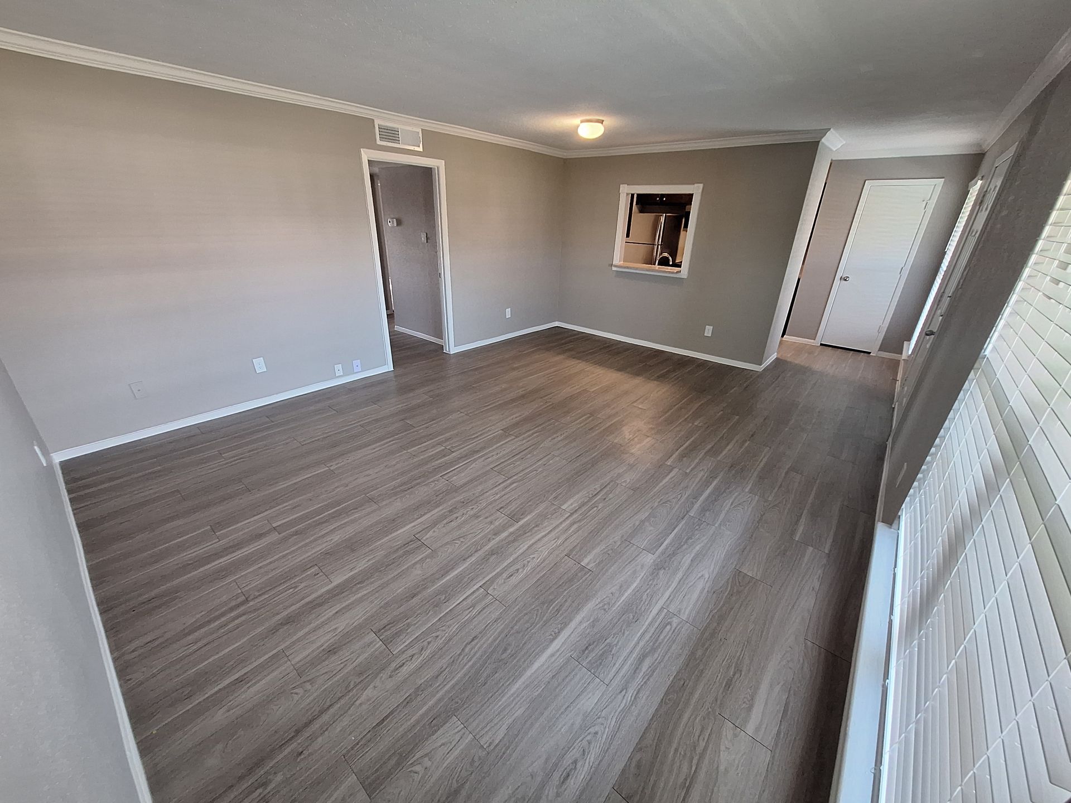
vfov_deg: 89.9
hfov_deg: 106.2
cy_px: 402
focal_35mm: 13
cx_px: 536
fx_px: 402
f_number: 2.2
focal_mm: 1.74
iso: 160
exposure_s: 1/30
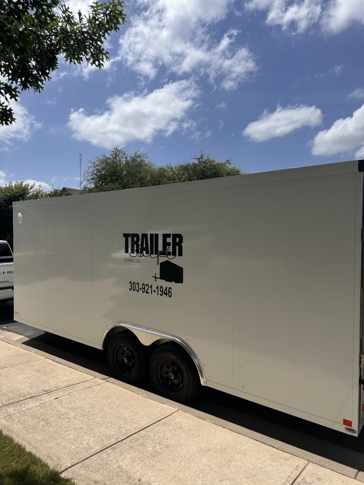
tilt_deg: +2.9
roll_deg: +1.2
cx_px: 182
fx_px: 336
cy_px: 242
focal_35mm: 24
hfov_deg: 56.8
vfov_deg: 71.6
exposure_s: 1/8929
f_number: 1.78
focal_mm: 6.86
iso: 80
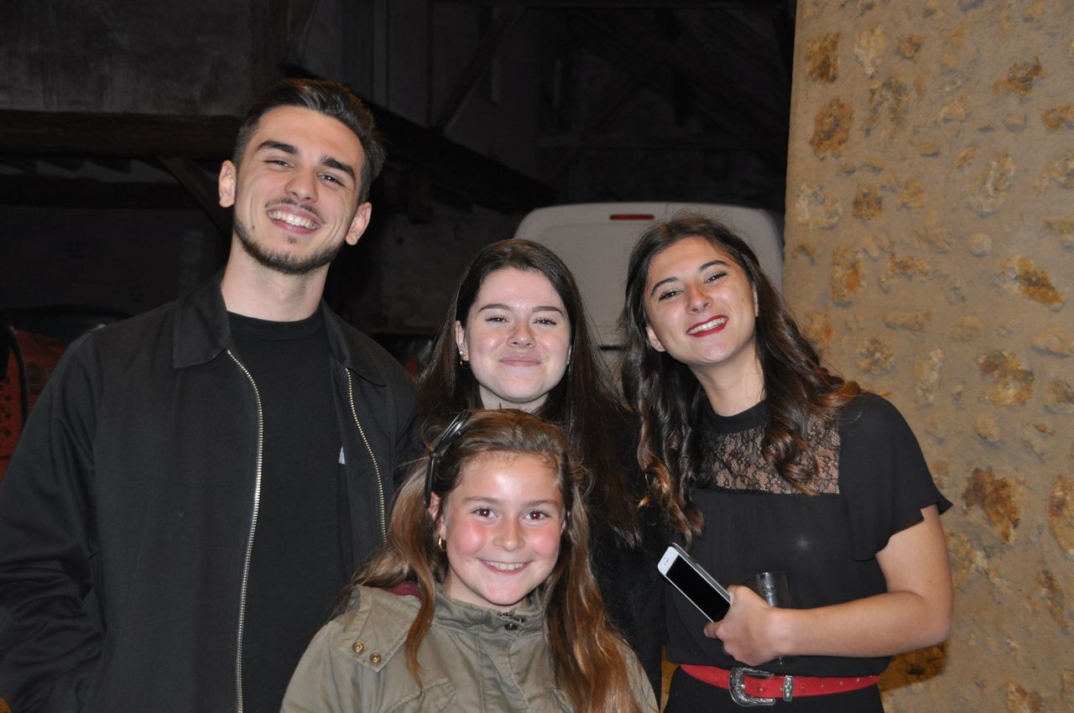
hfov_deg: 38.9
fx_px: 1520
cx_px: 537
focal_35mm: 51
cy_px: 356
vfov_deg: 26.4
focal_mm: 34
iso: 800
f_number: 4.5
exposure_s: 1/60
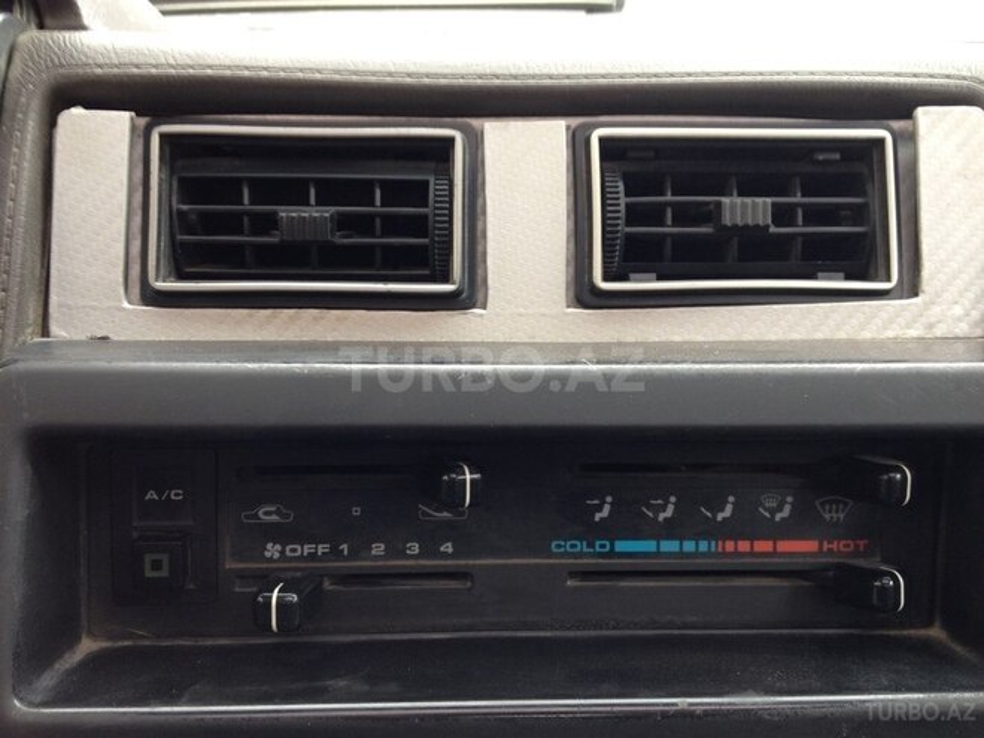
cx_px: 492
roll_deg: -0.2
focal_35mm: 35
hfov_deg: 52.6
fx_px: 995
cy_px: 369
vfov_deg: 40.7
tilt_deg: -13.3
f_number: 2.4
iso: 50
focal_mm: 4.28
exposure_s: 1/30
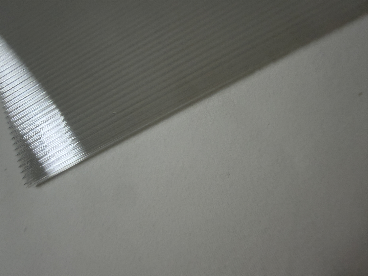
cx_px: 184
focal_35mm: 24
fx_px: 255
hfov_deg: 71.6
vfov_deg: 56.8
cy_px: 138
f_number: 2.2
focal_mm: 2.22
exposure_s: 1/100
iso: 80
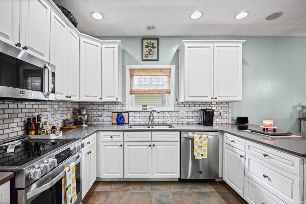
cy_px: 102
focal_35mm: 14
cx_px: 153
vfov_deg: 81.2
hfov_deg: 104.3
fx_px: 119
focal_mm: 14
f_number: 6.3
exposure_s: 1/25
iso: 2800
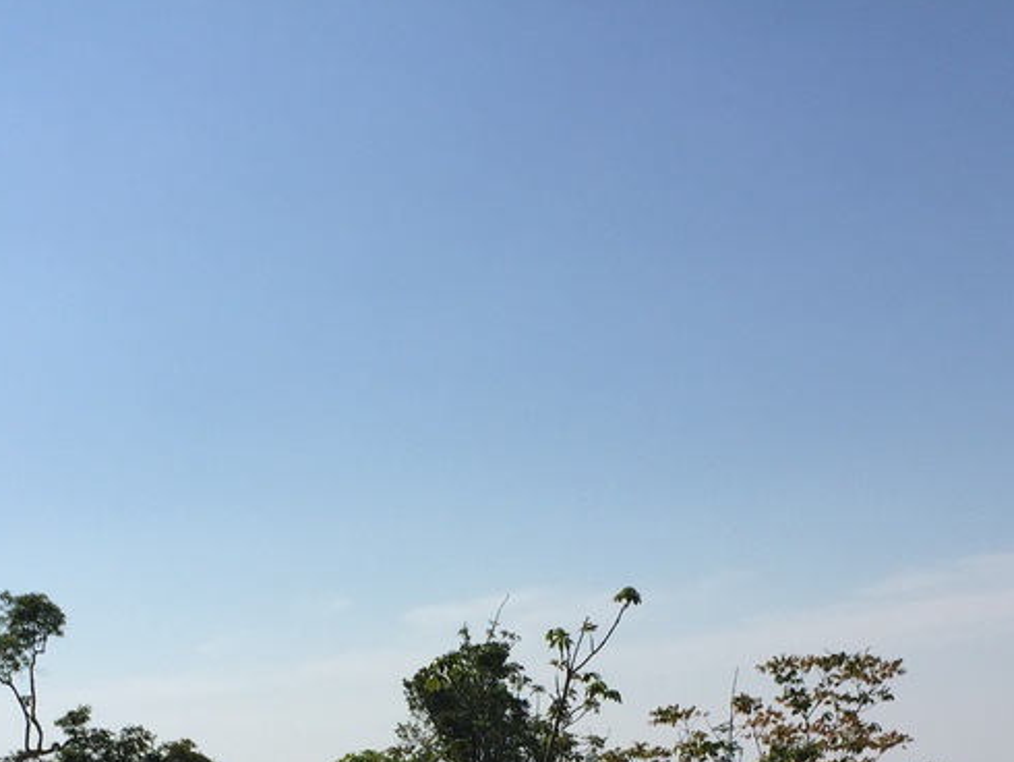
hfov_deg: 27.4
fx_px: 2081
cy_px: 924
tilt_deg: -2.7
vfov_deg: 19.5
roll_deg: +2.5
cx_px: 455
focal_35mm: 71
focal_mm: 4.15
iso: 32
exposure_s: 1/3968
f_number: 2.2
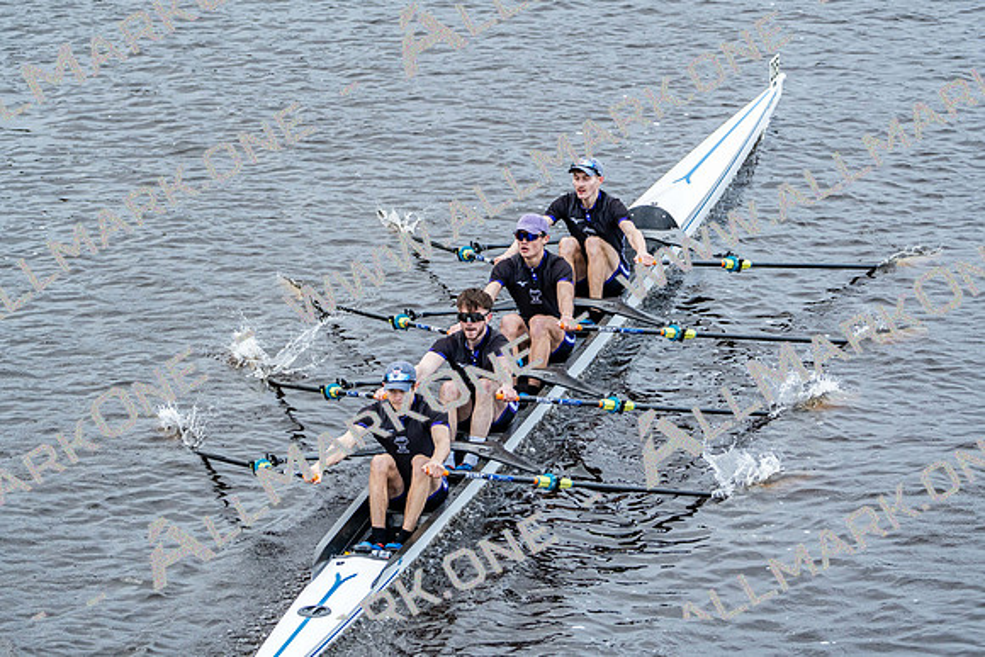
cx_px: 492
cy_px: 328
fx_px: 7580
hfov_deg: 7.4
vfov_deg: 5.0
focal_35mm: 277
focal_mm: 277
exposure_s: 1/1250
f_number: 5.6
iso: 1600
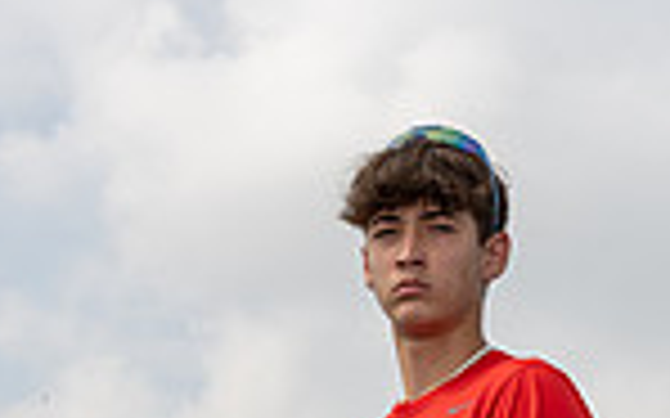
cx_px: 301
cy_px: 998
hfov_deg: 15.8
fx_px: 2409
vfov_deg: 9.0
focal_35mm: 132
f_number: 8
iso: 100
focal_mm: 43
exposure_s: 1/250
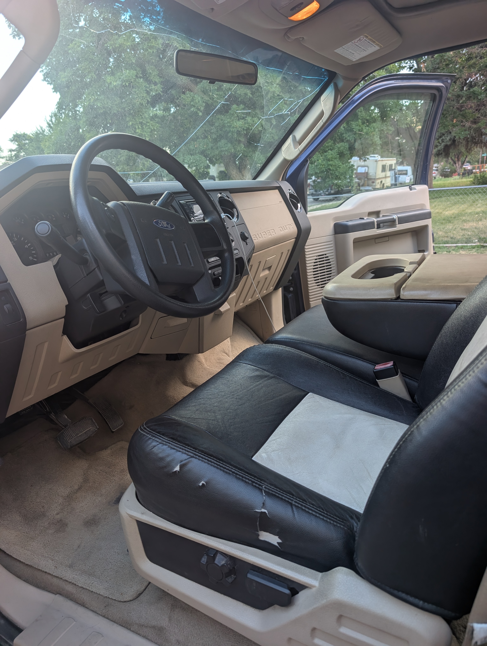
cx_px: 244
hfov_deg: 56.9
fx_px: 449
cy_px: 323
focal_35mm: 24
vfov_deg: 71.5
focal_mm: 6.9
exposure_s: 1/55
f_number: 1.68
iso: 44
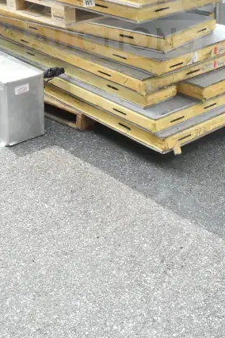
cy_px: -6
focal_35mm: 58
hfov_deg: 23.4
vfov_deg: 31.7
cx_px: 112
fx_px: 544
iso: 1600
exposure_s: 1/500
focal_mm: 18
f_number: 11
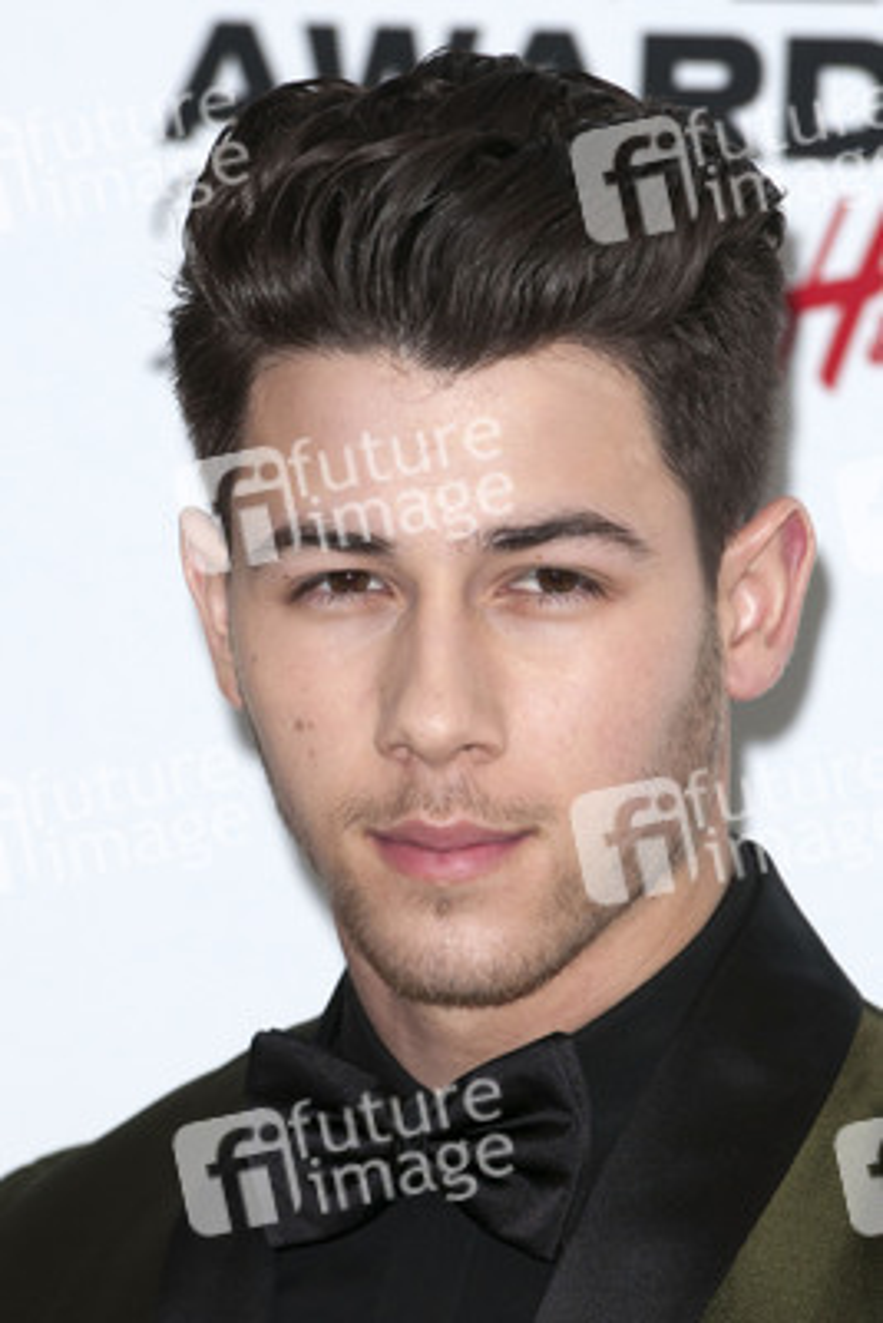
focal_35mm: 292
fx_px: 10751
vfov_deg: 7.0
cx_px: 442
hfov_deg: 4.7
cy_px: 662
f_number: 6.3
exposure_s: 1/250
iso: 400
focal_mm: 195
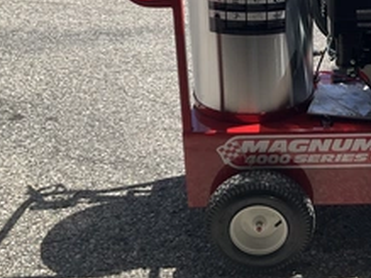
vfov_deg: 27.1
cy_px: 71
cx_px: 313
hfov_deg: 34.7
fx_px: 568
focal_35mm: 53
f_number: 1.8
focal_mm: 3
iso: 25
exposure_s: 1/1490
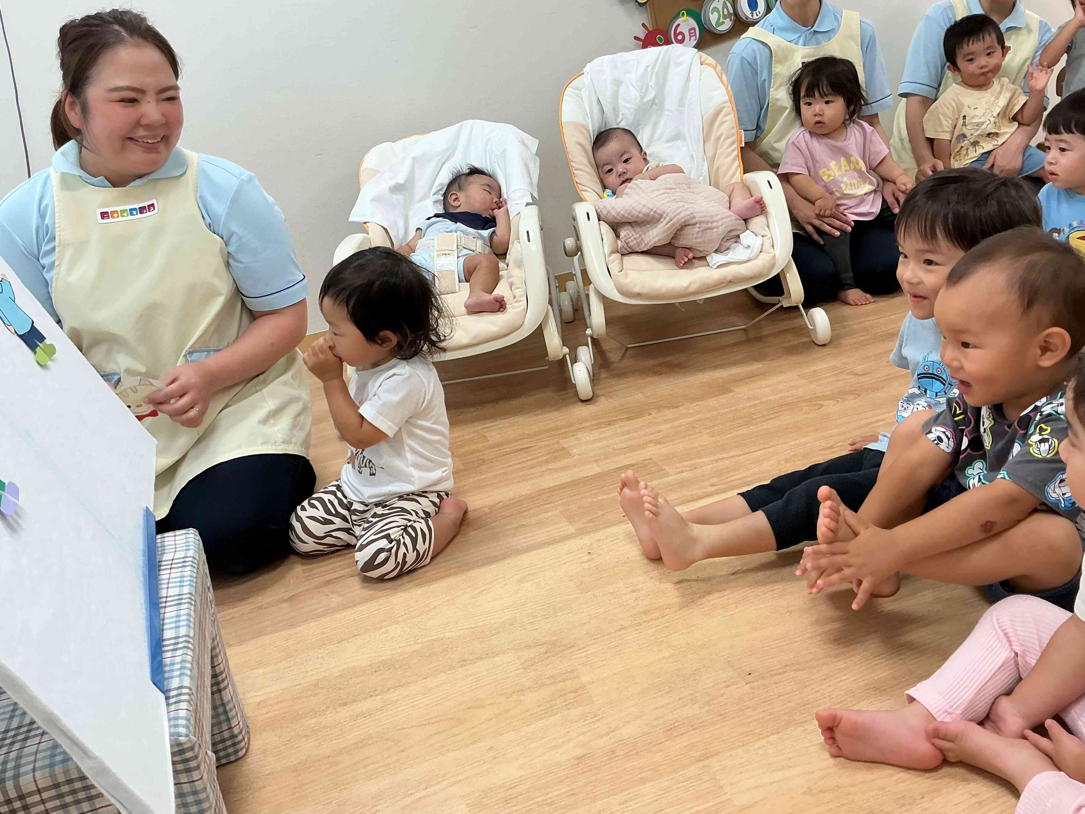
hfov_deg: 56.8
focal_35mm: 32
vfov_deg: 44.1
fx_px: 1003
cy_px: 372
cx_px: 513
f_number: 1.8
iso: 32
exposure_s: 1/120
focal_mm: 3
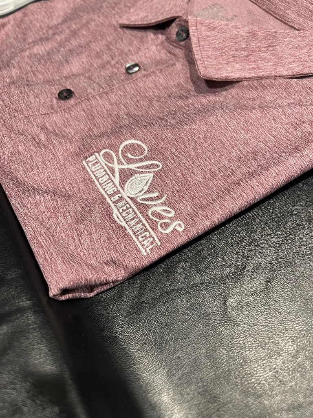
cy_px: 209
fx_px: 313
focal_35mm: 26
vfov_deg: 67.3
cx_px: 156
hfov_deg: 53.1
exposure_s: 1/60
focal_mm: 5.7
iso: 125
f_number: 1.5
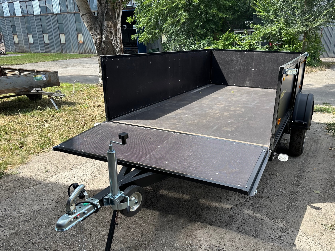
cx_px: 198
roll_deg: -0.4
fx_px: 281
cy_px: 141
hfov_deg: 61.2
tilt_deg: -19.4
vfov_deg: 48.1
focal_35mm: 29
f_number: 1.78
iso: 80
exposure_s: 1/1751
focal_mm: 6.86
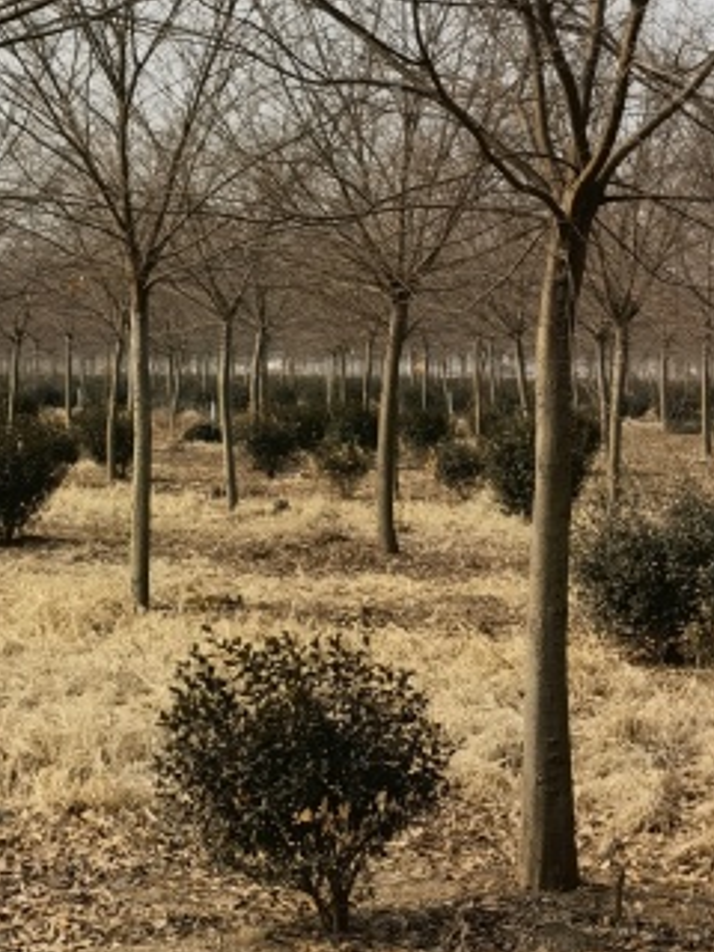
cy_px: 58
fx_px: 2475
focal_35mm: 90
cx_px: 21
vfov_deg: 21.2
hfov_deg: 16.1
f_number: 1.9
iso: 50
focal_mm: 6.67
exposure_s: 1/4098
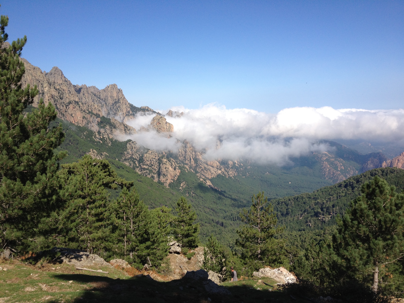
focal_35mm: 35
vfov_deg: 40.7
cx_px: 202
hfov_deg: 52.6
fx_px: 408
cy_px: 152
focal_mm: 4.28
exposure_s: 1/2123
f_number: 2.4
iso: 64
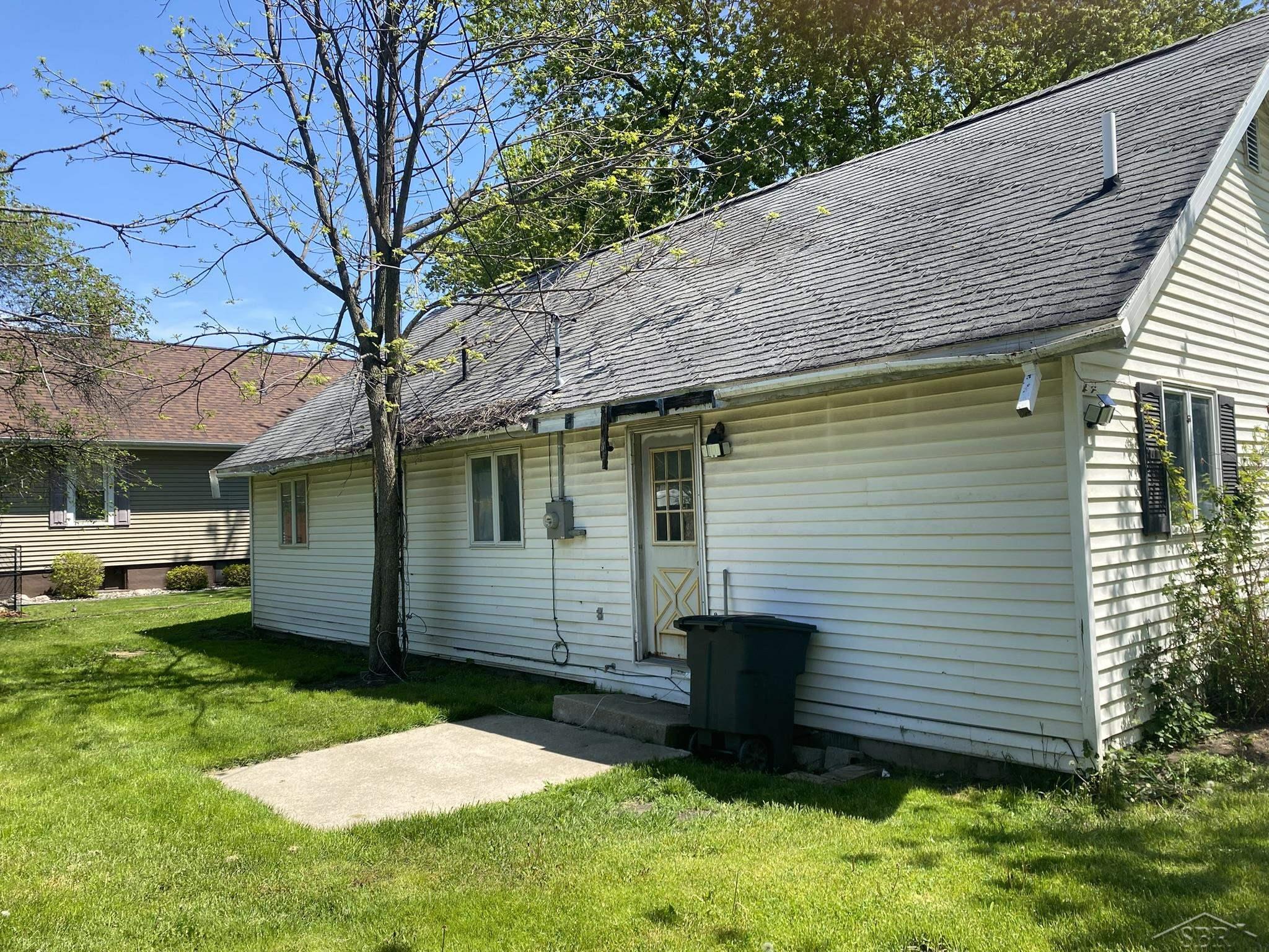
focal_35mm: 26
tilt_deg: +2.6
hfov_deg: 67.3
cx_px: 634
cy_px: 476
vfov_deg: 53.1
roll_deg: +2.3
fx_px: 953
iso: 32
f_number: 1.8
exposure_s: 1/1464
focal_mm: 4.25
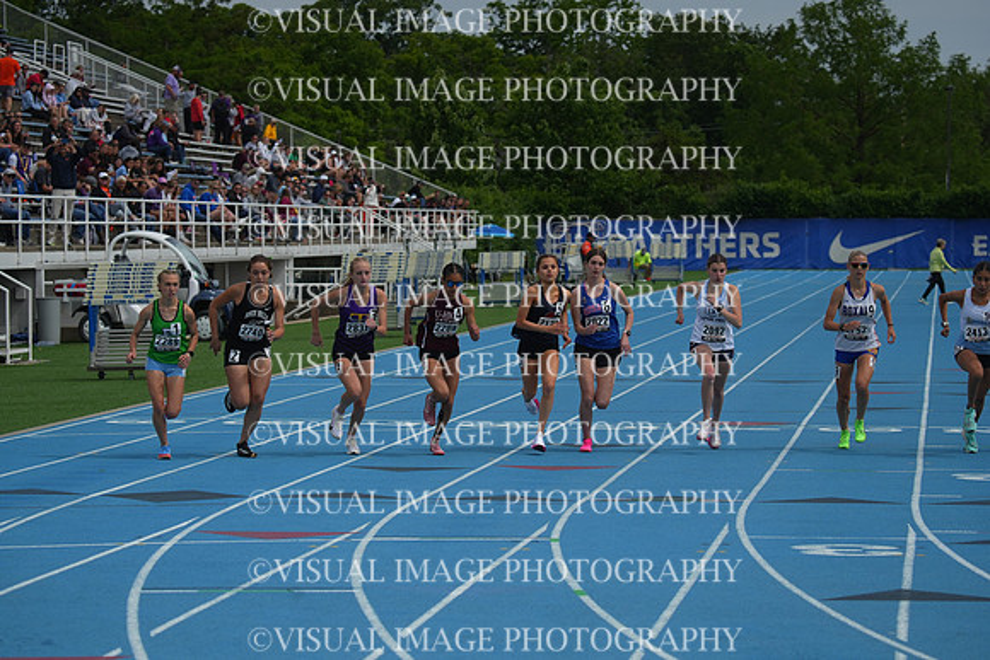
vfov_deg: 10.2
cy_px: 330
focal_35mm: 135
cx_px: 495
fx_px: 3713
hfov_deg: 15.2
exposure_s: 1/6400
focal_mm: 135
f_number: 5.6
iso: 500
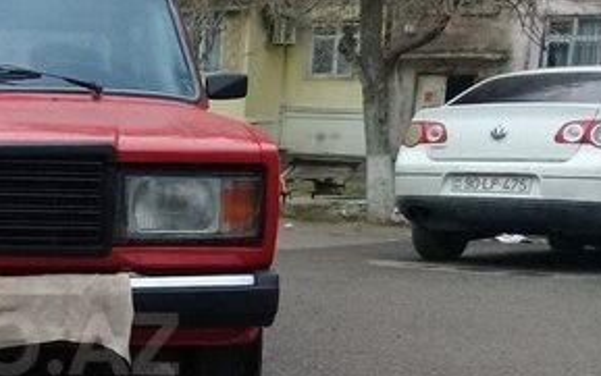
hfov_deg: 25.7
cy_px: 344
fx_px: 1229
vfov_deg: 17.1
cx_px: -33
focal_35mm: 75
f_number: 2.2
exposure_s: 1/100
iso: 64
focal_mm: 3.3
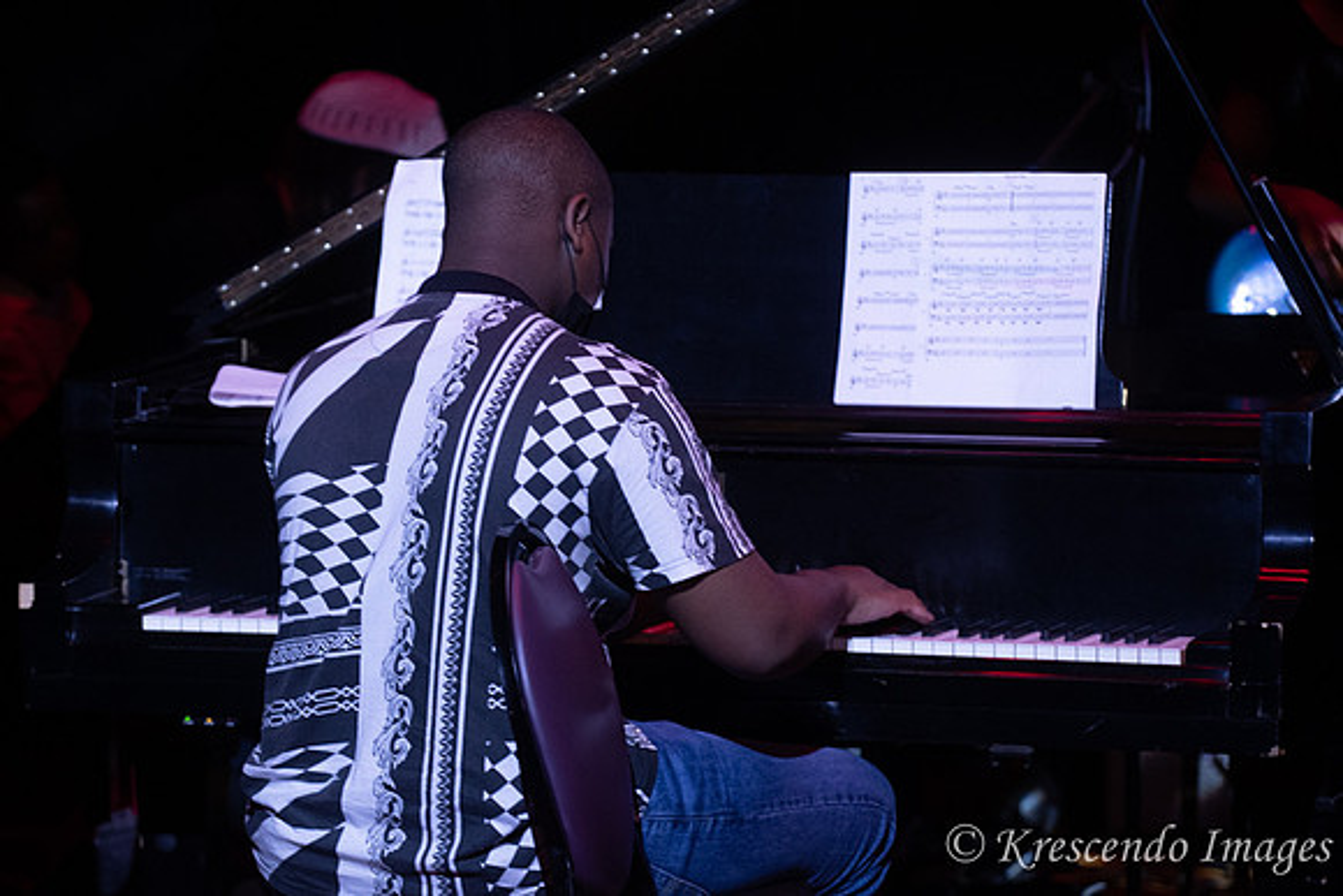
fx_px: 6996
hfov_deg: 11.0
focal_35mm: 188
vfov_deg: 7.3
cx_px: 672
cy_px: 448
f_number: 2.8
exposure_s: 1/200
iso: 1600
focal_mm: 125
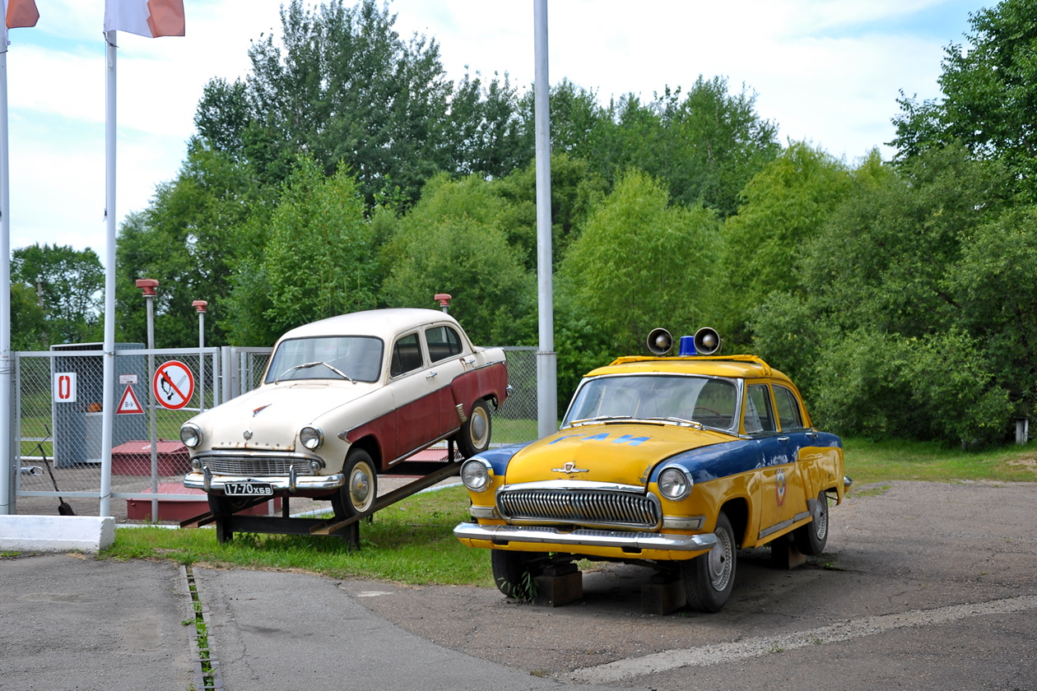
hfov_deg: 38.9
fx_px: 1469
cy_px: 346
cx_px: 518
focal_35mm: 51
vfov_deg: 26.5
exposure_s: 1/320
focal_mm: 34
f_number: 5.6
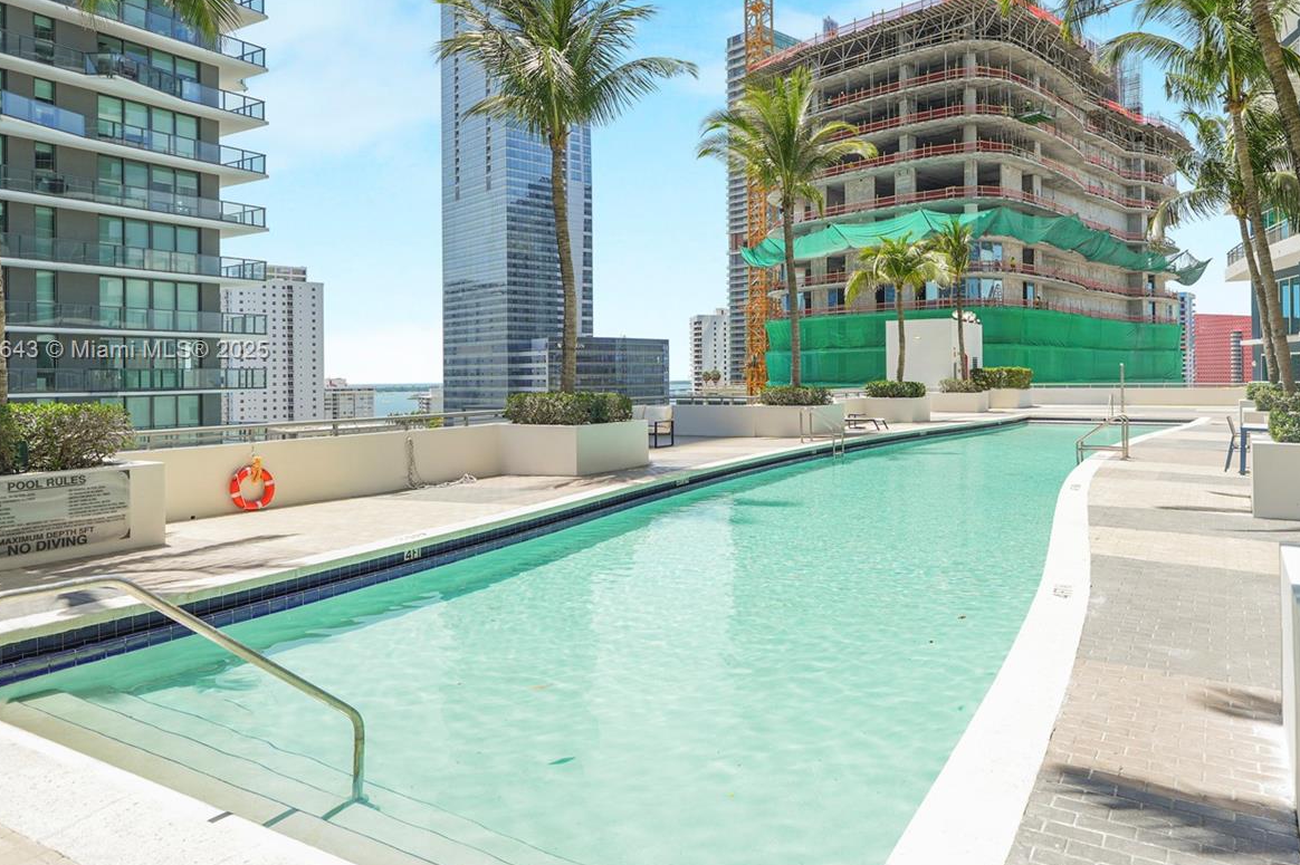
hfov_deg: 77.3
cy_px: 352
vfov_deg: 56.8
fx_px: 794
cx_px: 805
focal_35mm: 22
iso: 125
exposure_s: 1/500
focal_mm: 16
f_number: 5
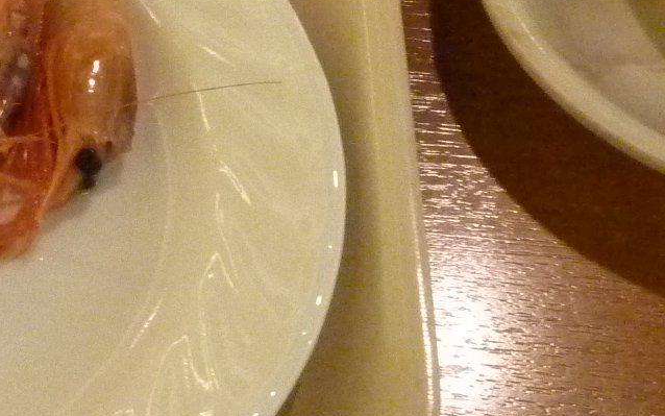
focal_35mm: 85
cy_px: 2
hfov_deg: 23.1
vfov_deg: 15.1
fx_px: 1541
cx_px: -34
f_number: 3.3
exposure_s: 1/50
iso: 800
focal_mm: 4.1
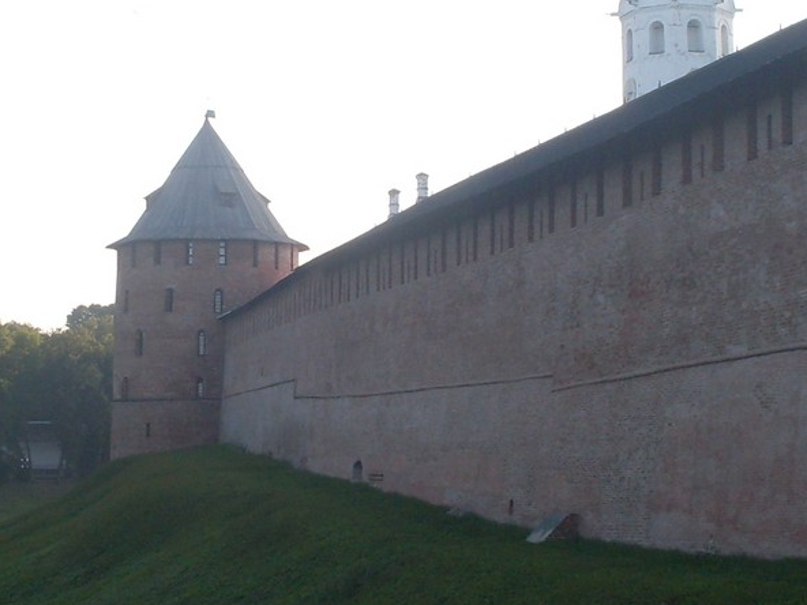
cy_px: 326
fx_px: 2145
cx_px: 347
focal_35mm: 92
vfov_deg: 16.1
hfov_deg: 21.3
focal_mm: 6.3
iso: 80
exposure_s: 1/90
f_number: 8.4
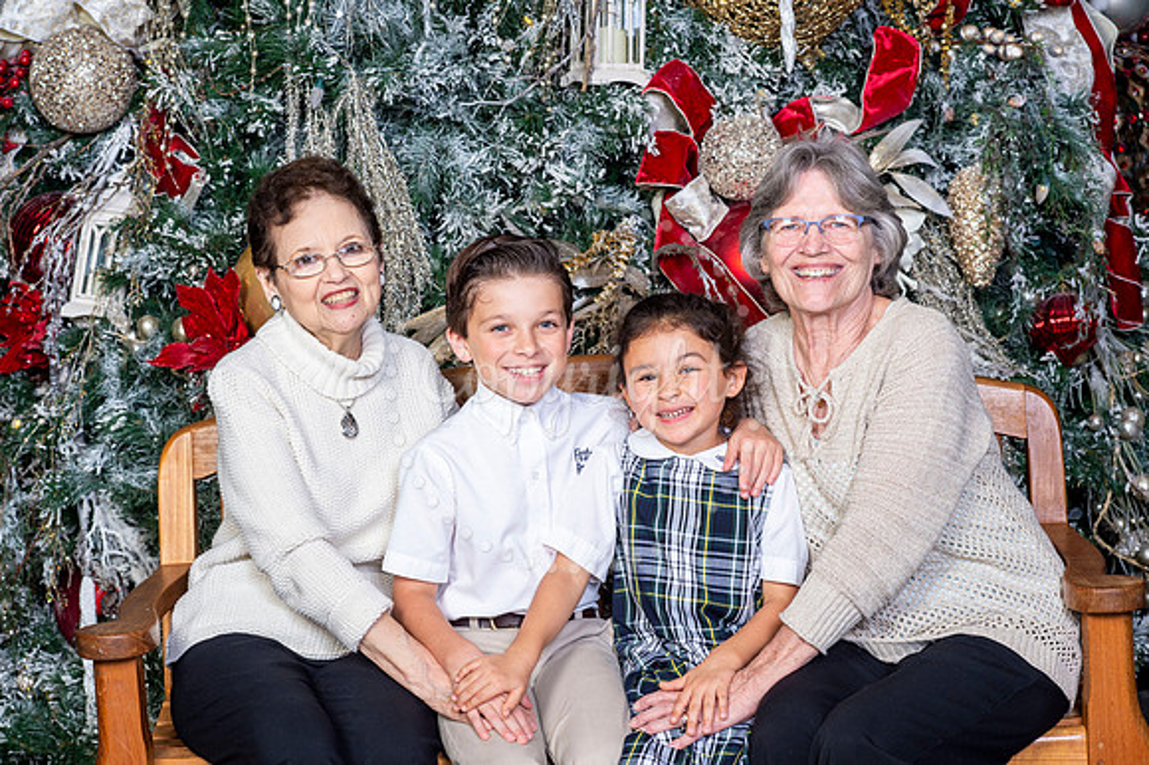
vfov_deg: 16.1
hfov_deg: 23.9
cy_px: 382
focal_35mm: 85
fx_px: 2711
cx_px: 574
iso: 400
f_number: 8
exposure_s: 1/125
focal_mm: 85
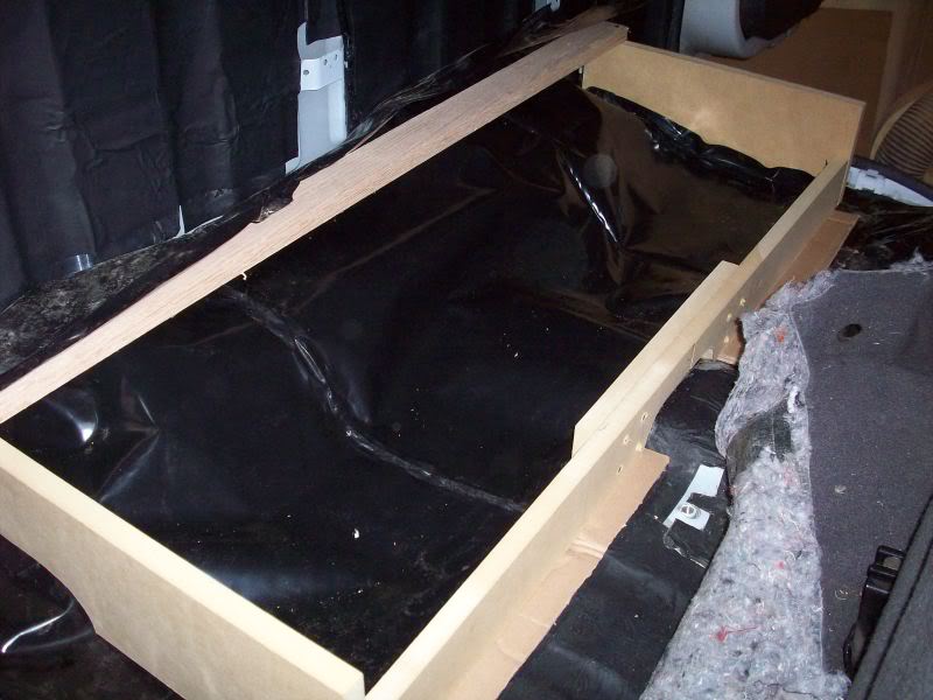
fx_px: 997
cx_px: 466
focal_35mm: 37
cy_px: 350
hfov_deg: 50.1
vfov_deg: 38.7
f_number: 2.8
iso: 200
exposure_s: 1/64
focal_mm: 6.2
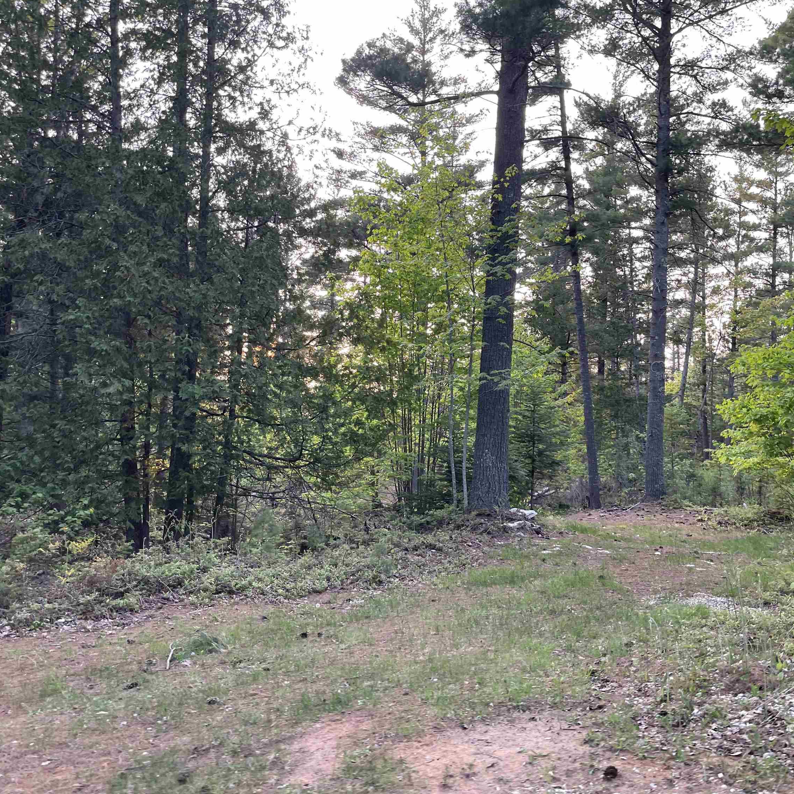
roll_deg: -1.6
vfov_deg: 54.0
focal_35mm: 30
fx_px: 779
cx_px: 437
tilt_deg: +7.2
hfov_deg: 53.9
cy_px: 396
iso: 80
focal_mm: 5.1
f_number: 1.6
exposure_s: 1/121
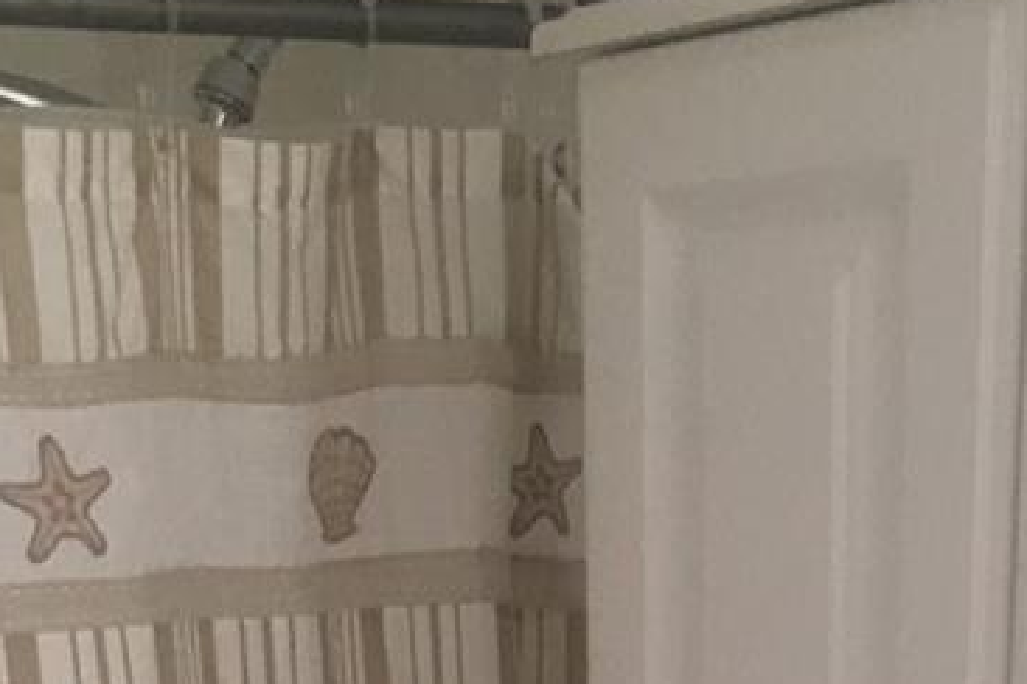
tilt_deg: -20.0
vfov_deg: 11.9
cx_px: 474
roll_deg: +1.3
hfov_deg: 20.6
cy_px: 1505
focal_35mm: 99
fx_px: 2824
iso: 40
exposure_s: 1/30
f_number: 2.2
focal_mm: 4.15
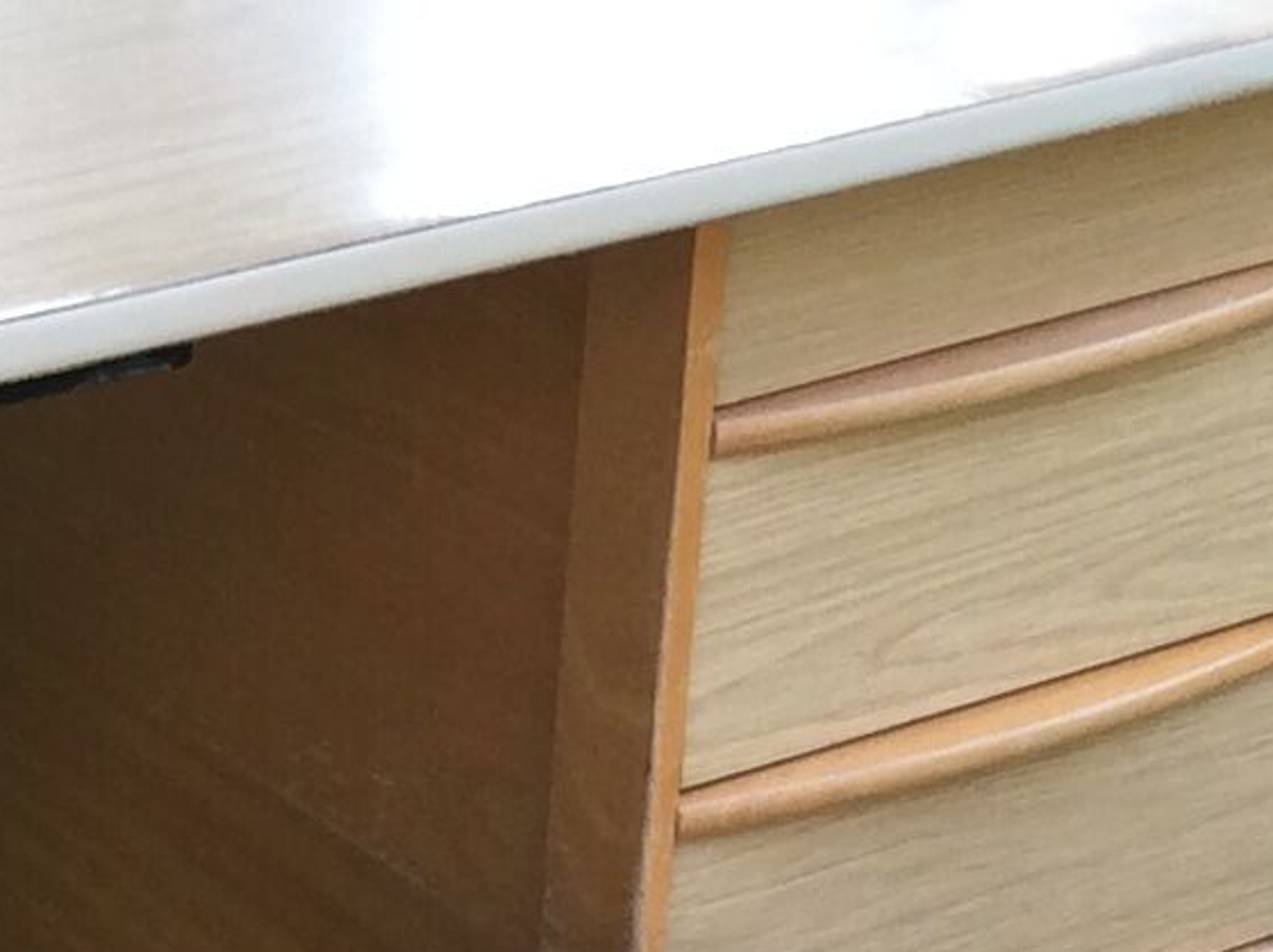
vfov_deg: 9.7
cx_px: 132
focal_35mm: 148
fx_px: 5438
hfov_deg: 13.2
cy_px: 1509
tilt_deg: -36.0
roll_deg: -0.9
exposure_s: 1/135
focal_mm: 3.3
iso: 32
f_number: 2.4
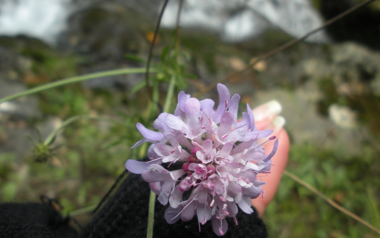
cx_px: 192
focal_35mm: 38
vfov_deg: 33.6
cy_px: 129
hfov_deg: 51.5
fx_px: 394
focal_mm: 6.3
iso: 64
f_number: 3.5
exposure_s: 1/64
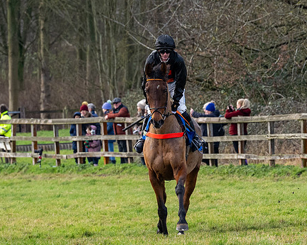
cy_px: 150
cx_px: 201
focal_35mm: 559
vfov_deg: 2.8
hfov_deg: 3.5
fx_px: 5075
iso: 800
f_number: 5
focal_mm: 140
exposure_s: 1/800
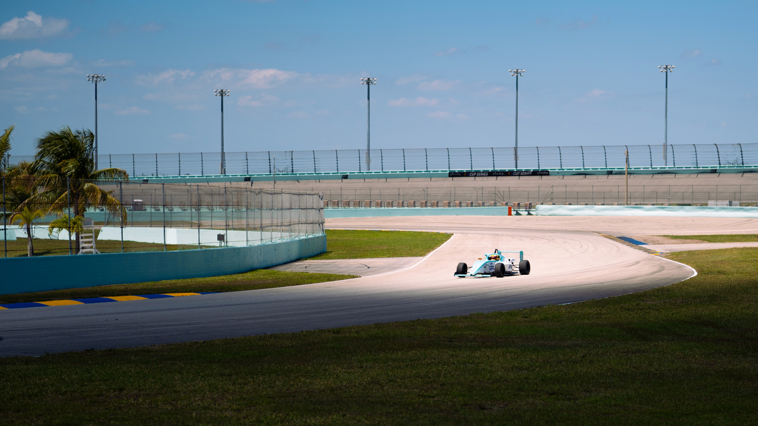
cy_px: 314
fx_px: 1909
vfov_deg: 12.7
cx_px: 479
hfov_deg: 22.4
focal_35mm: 95
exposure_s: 1/2000
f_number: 2.8
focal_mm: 70
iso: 100
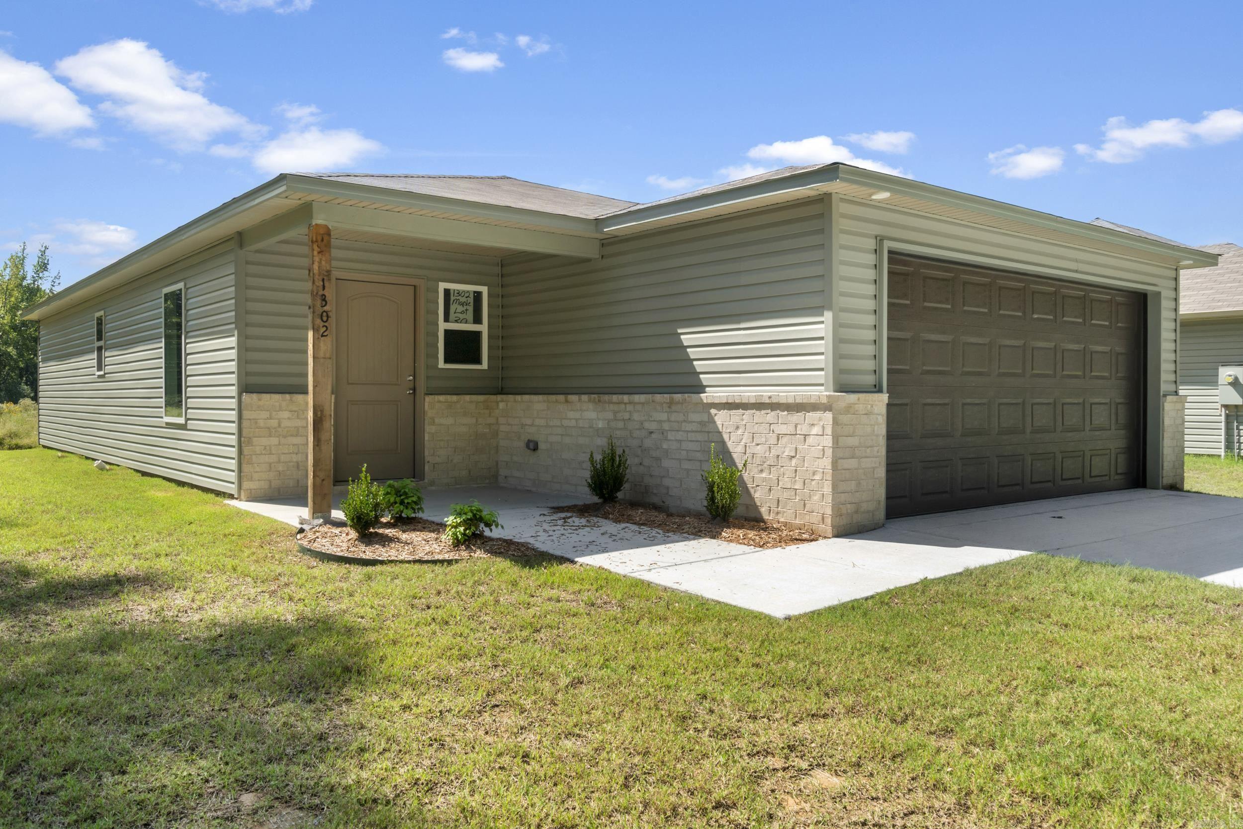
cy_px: 414
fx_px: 932
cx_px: 622
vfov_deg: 47.9
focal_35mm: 27
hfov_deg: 67.4
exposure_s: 1/400
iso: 250
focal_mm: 18
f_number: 9
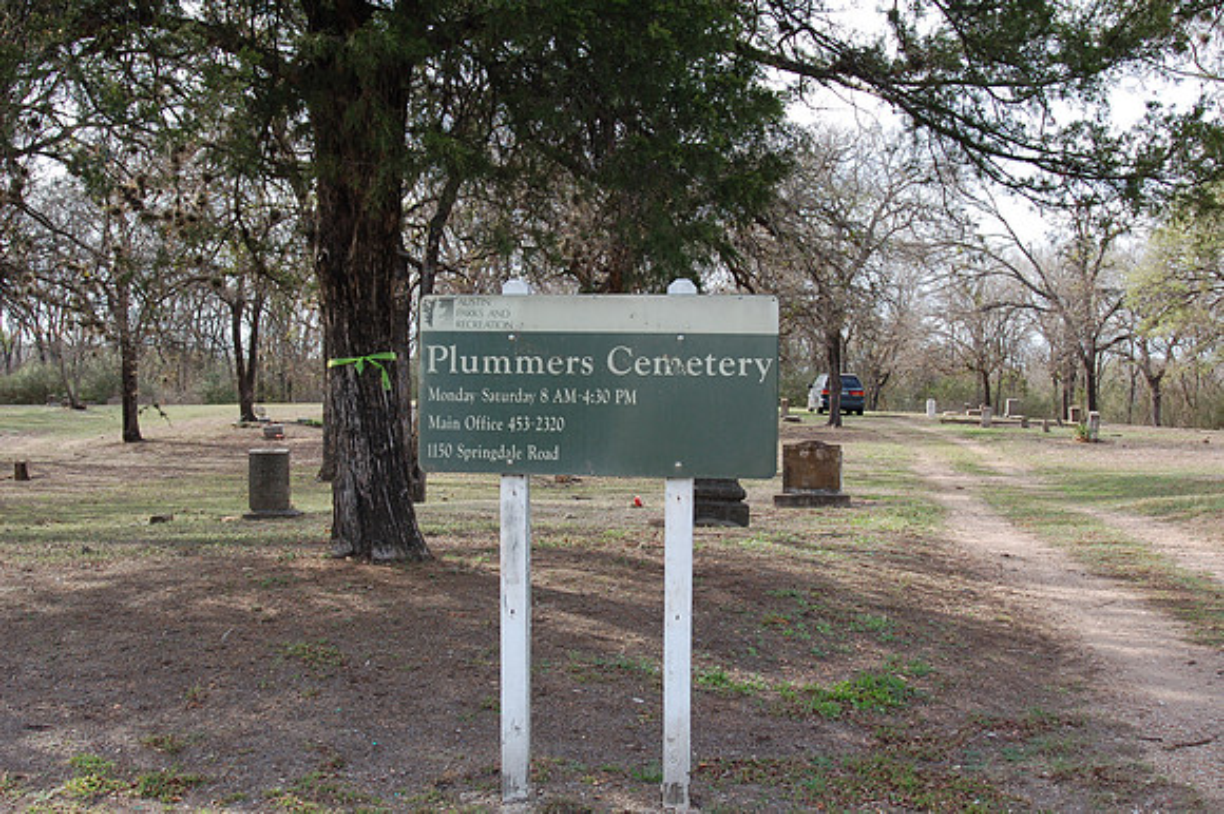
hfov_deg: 46.4
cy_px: 407
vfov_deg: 31.9
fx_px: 1427
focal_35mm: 42
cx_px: 612
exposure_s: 1/200
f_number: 7.1
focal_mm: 28
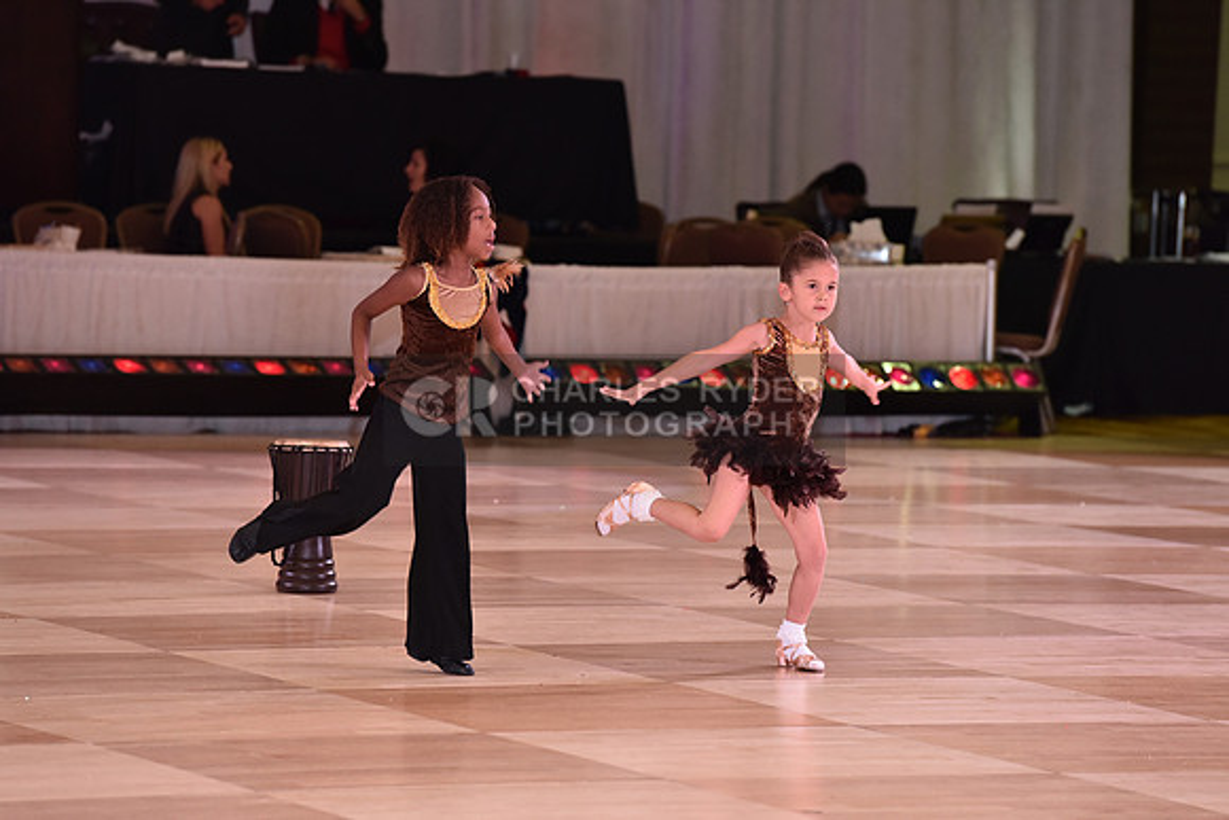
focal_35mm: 195
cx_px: 614
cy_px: 410
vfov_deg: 7.0
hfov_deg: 10.5
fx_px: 6658
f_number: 5
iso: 1600
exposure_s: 1/250
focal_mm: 195
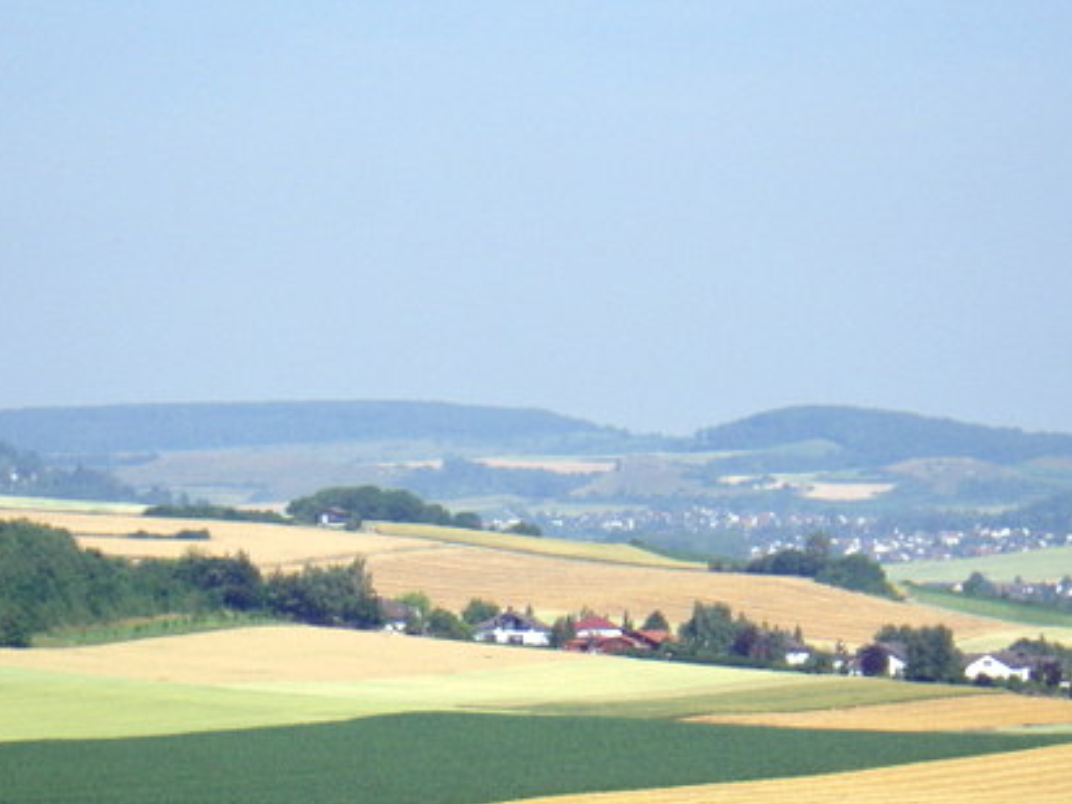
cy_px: 565
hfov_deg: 5.8
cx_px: 544
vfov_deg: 4.4
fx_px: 10529
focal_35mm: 340
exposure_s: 1/400
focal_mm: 31.2
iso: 64
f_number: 4.7
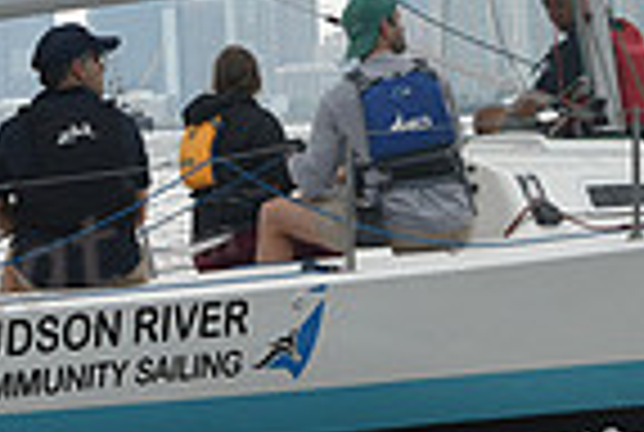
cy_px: 7
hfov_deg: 7.3
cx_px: 473
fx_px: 5073
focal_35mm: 283
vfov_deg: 4.9
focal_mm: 70
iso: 400
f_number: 9
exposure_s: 1/800
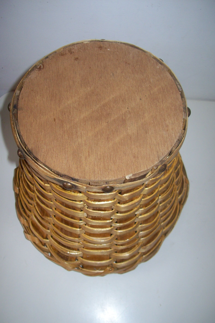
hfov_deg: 35.0
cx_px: 99
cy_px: 162
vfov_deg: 50.7
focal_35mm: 38
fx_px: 340
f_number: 2.7
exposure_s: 1/64
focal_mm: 6
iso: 80
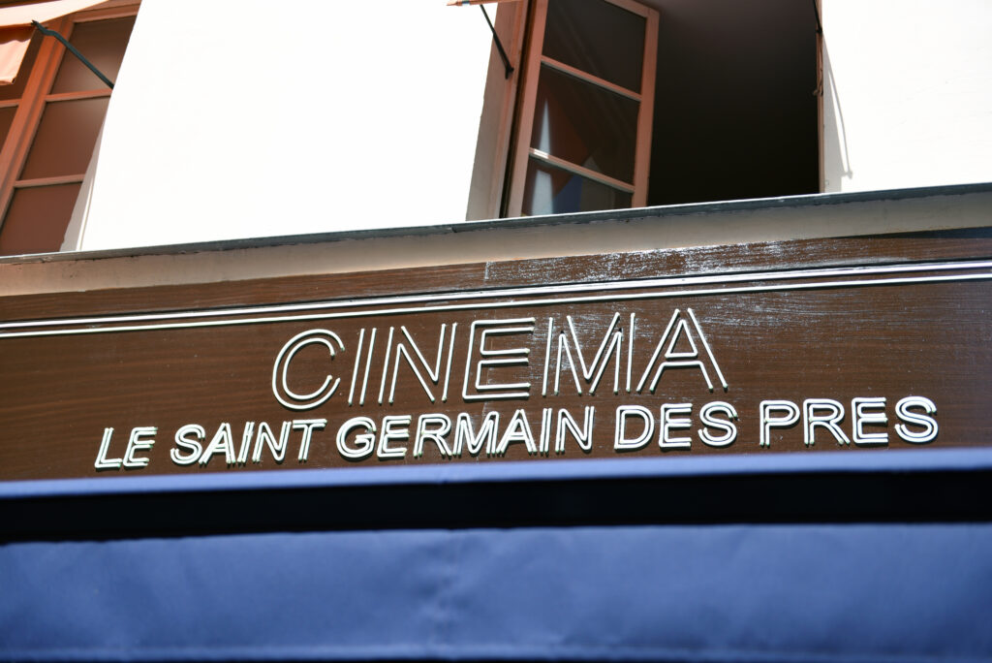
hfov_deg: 41.1
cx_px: 496
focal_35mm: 48
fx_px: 1323
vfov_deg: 28.1
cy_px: 332
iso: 200
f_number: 3.2
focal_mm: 48
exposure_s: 1/2000
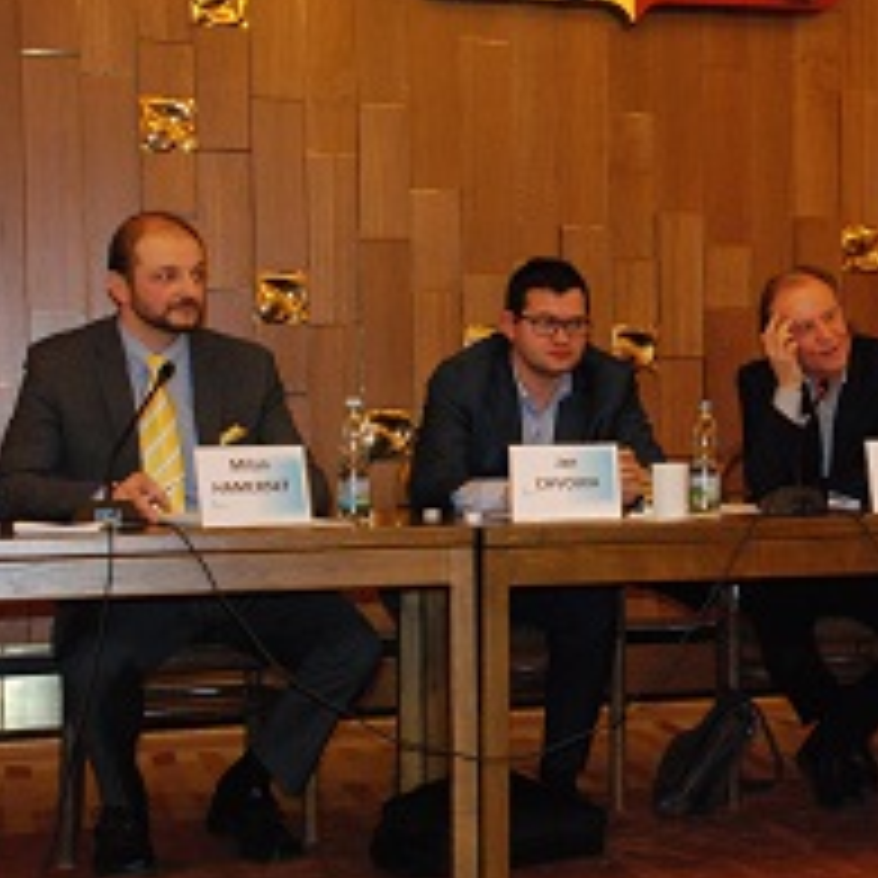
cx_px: 846
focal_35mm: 81
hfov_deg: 20.8
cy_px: 405
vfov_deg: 21.4
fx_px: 2324
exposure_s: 1/60
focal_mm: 32
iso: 1600
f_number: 5.6
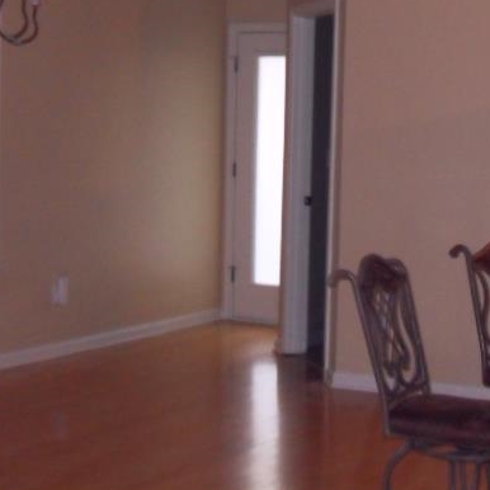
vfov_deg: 21.0
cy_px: 138
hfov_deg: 20.9
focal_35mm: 82
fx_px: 1313
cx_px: 395
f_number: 3.5
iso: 400
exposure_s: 1/45
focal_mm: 6.3
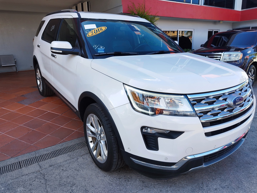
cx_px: 128
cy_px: 96
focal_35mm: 25
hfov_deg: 69.4
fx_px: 186
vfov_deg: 54.9
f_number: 1.89
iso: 50
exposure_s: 1/190
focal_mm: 5.95
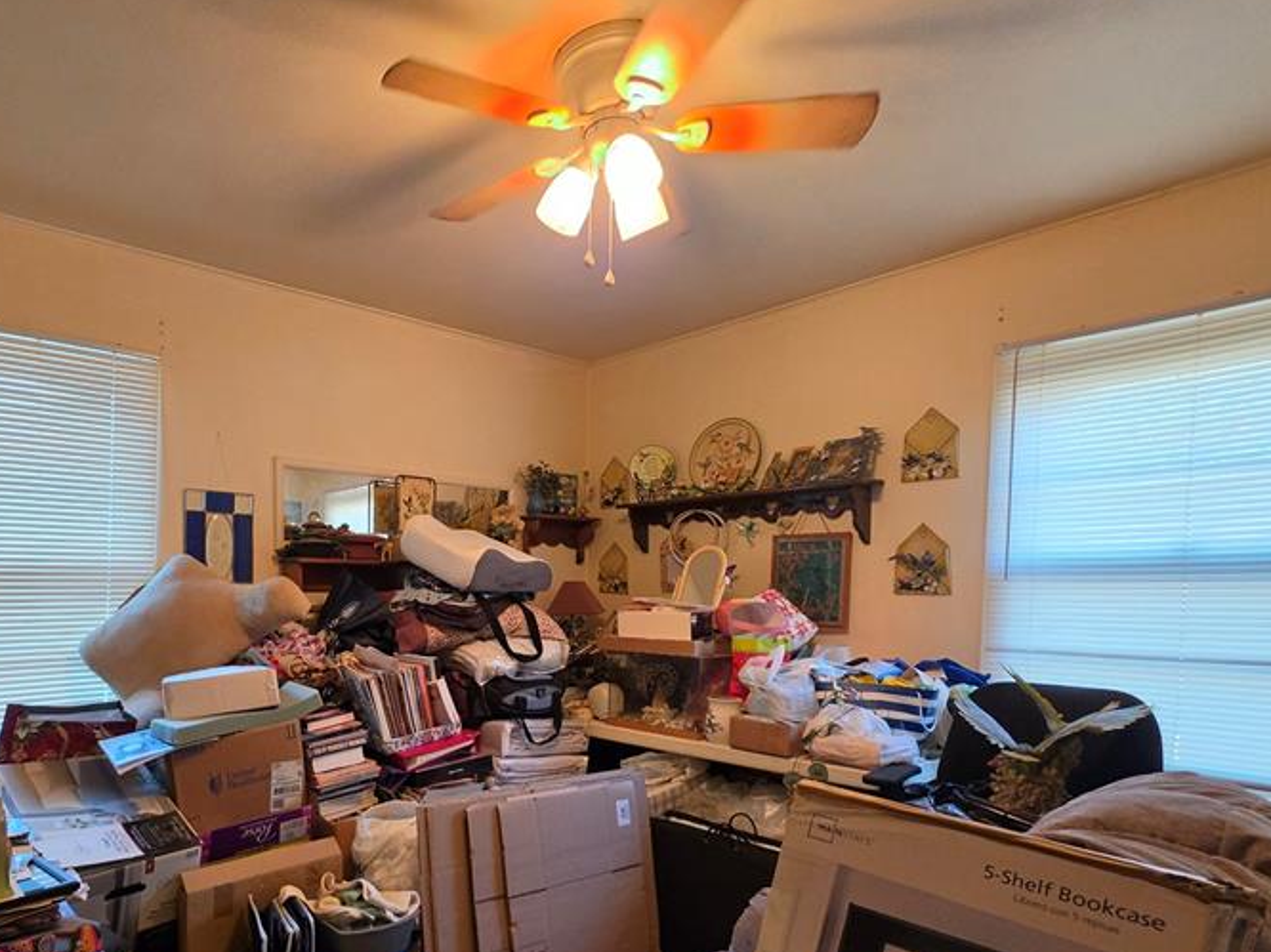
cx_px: 431
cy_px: 645
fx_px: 734
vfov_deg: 64.0
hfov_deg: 79.3
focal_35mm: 20
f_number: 1.9
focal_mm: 2.2
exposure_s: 1/120
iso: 250
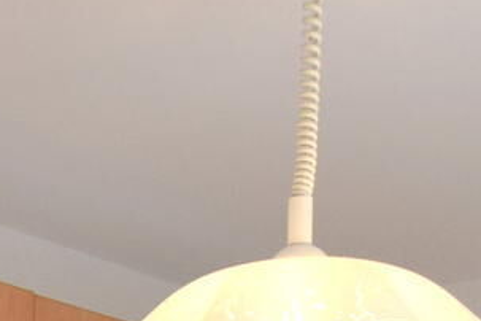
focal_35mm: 119
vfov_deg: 9.0
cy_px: 1011
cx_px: -25
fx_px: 1590
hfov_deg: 16.8
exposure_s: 1/100
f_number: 5
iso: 400
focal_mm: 10
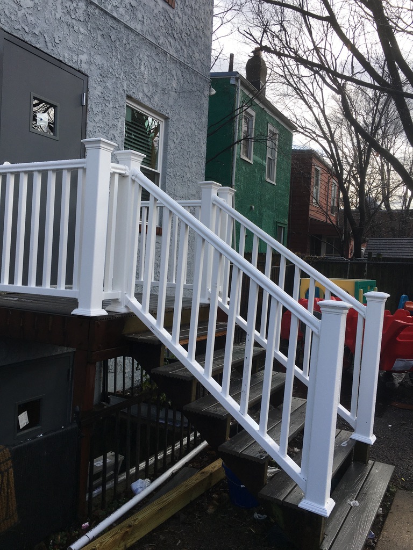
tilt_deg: +0.2
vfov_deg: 61.7
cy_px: 275
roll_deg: -2.5
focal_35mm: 29
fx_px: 461
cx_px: 206
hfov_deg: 48.2
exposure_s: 1/754
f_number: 2.2
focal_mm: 4.15
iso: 25
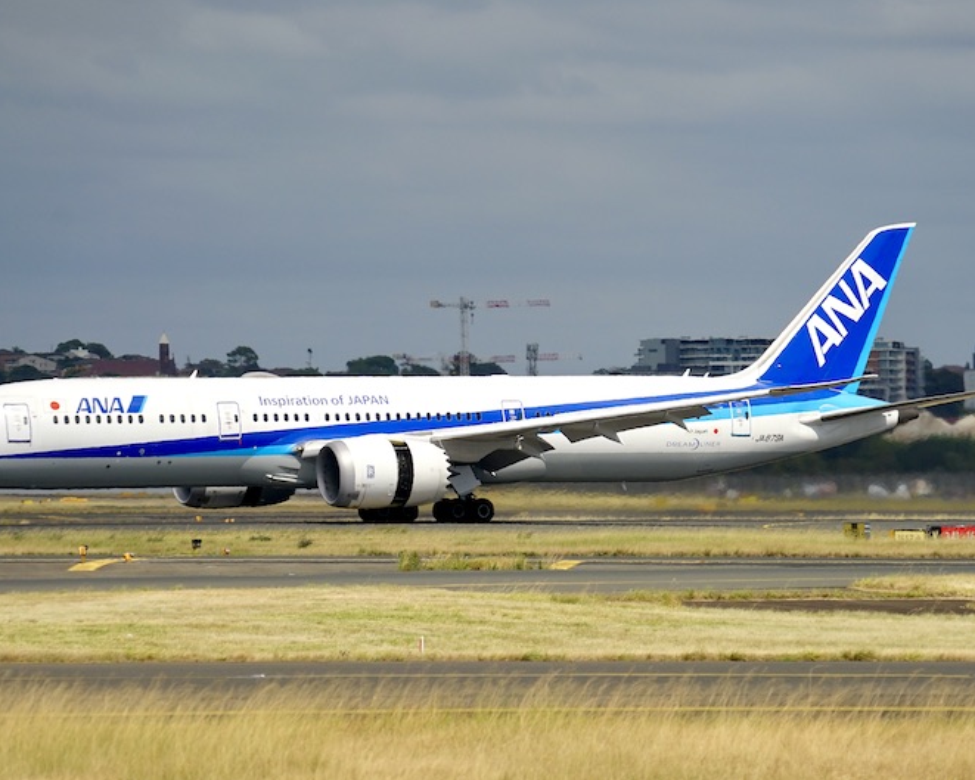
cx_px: 445
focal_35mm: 218
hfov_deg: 8.9
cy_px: 390
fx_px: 6292
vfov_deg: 7.1
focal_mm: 192
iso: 320
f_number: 5.6
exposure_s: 1/4000
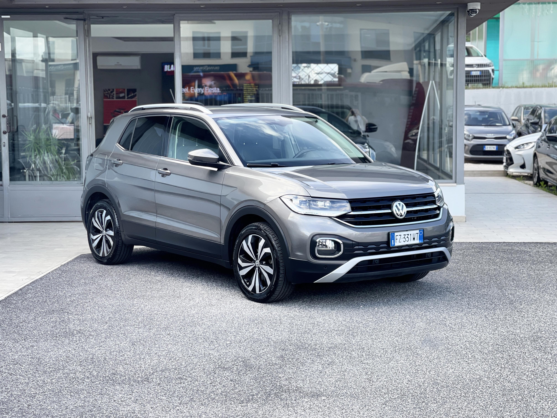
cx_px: 278
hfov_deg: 30.3
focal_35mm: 64
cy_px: 209
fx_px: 1030
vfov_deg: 22.9
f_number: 2.2
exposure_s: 1/121
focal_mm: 7.5
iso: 32
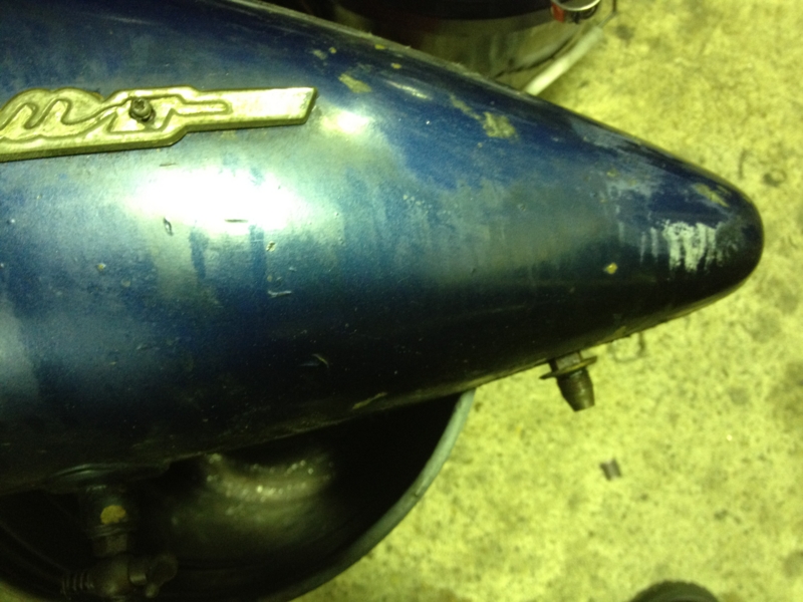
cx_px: 402
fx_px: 812
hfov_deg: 52.6
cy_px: 301
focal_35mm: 35
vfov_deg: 40.7
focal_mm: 4.28
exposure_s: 1/20
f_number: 2.4
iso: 250
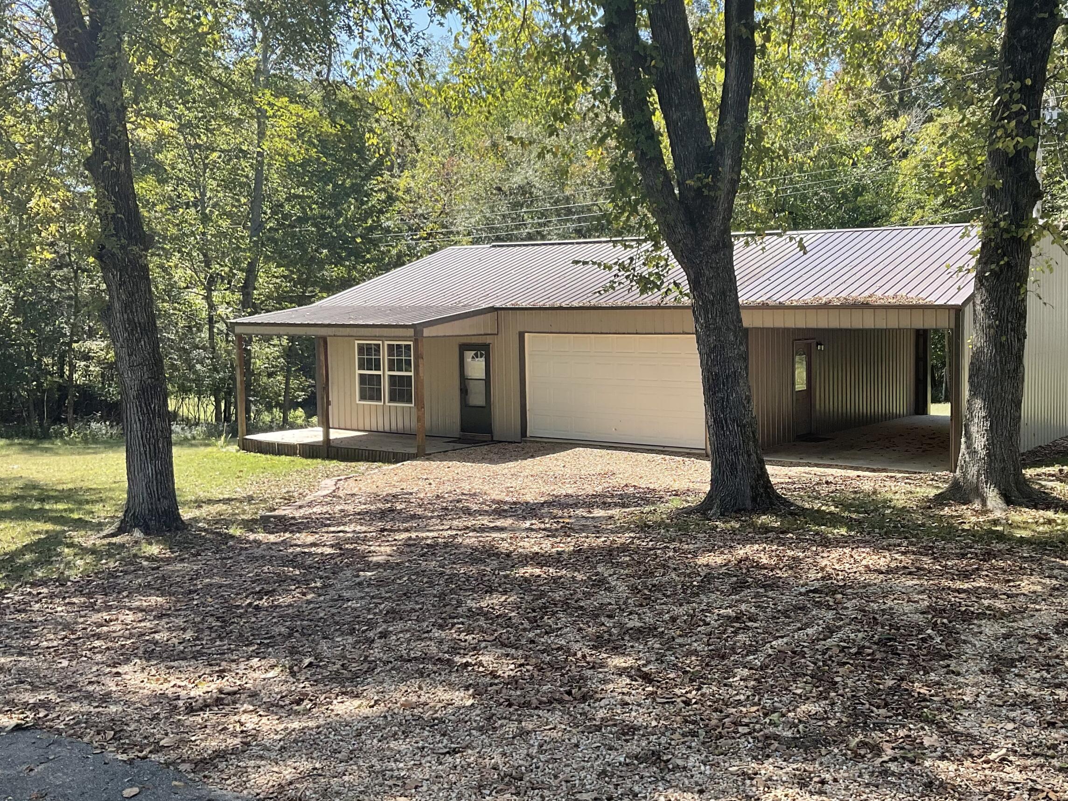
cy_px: 376
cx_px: 663
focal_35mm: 38
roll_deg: -0.1
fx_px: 1172
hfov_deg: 48.5
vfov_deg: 37.7
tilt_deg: -5.0
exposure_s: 1/380
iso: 16
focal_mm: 3
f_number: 1.8
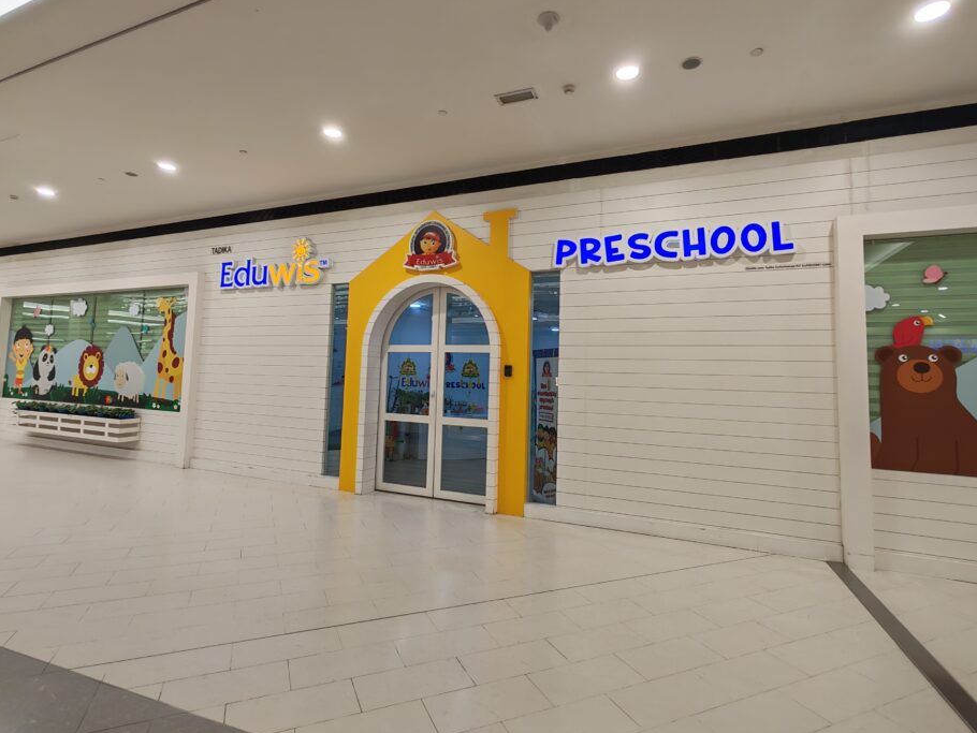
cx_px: 480
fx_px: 508
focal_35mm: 18
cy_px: 340
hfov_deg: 87.7
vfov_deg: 71.5
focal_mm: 1.96
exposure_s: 1/50
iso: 80
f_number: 2.2
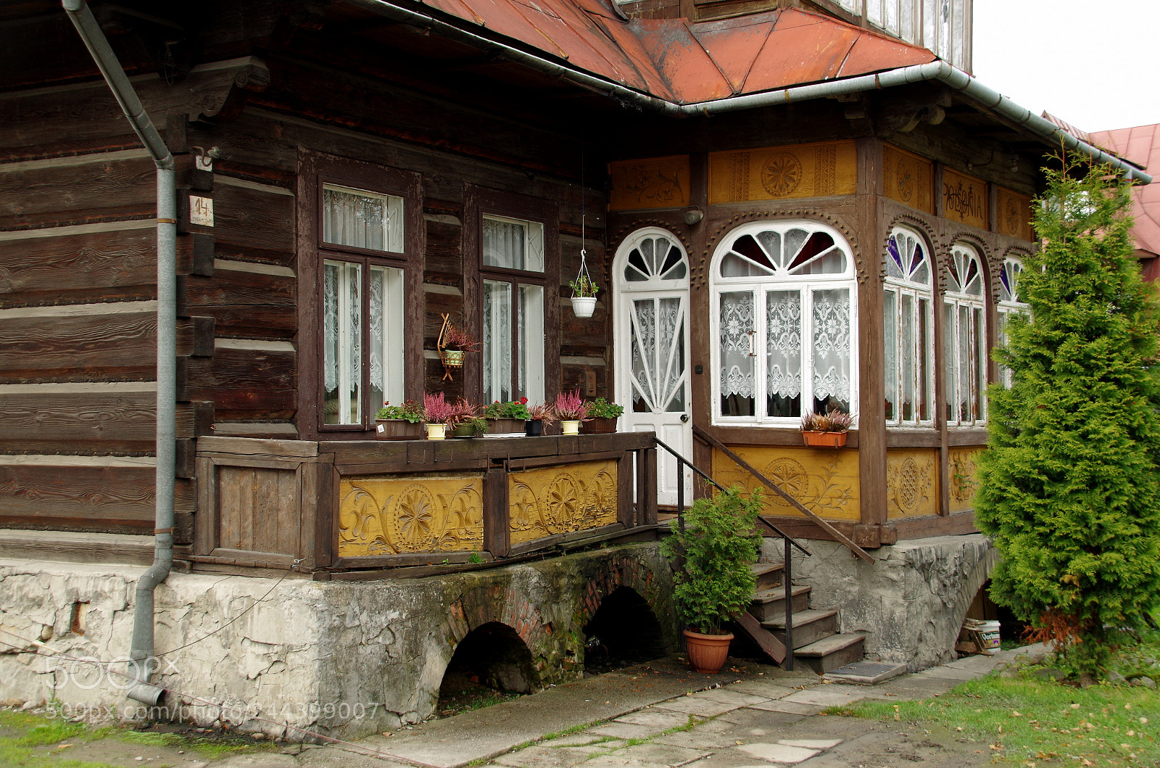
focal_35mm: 42
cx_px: 580
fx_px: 1350
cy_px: 384
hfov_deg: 46.5
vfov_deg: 31.7
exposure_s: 1/50
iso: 200
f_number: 5.6
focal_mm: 28
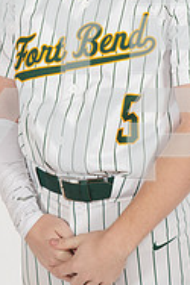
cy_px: 29
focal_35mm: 134
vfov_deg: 15.1
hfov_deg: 10.2
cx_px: 112
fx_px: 1063
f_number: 8
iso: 640
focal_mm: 56
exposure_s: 1/320
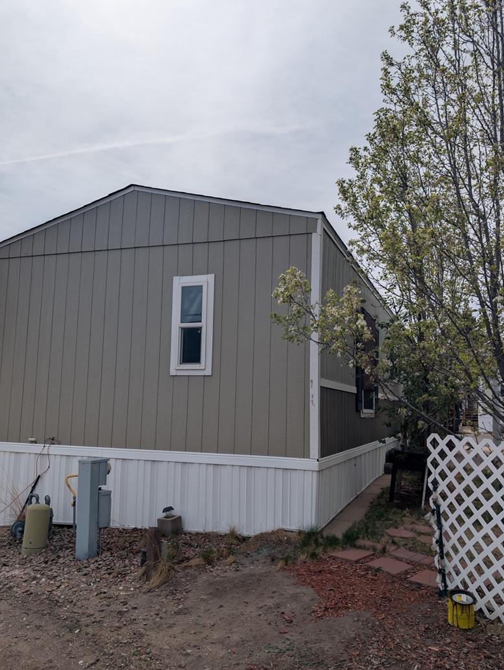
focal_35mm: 28
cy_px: 352
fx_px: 543
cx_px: 241
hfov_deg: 49.8
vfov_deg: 63.4
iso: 22
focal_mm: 6.9
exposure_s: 1/3534
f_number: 1.68
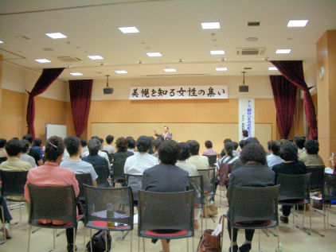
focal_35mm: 35
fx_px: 340
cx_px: 168
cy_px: 126
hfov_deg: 52.6
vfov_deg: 40.7
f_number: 2.6
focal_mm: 5.8
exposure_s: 1/60
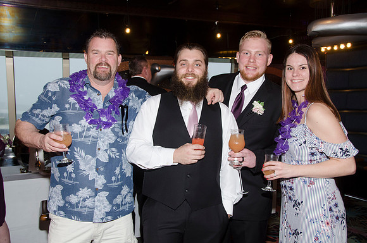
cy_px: 122
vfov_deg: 36.7
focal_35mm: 36
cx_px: 184
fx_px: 366
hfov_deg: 53.2
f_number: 5.6
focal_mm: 24
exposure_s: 1/60
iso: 400
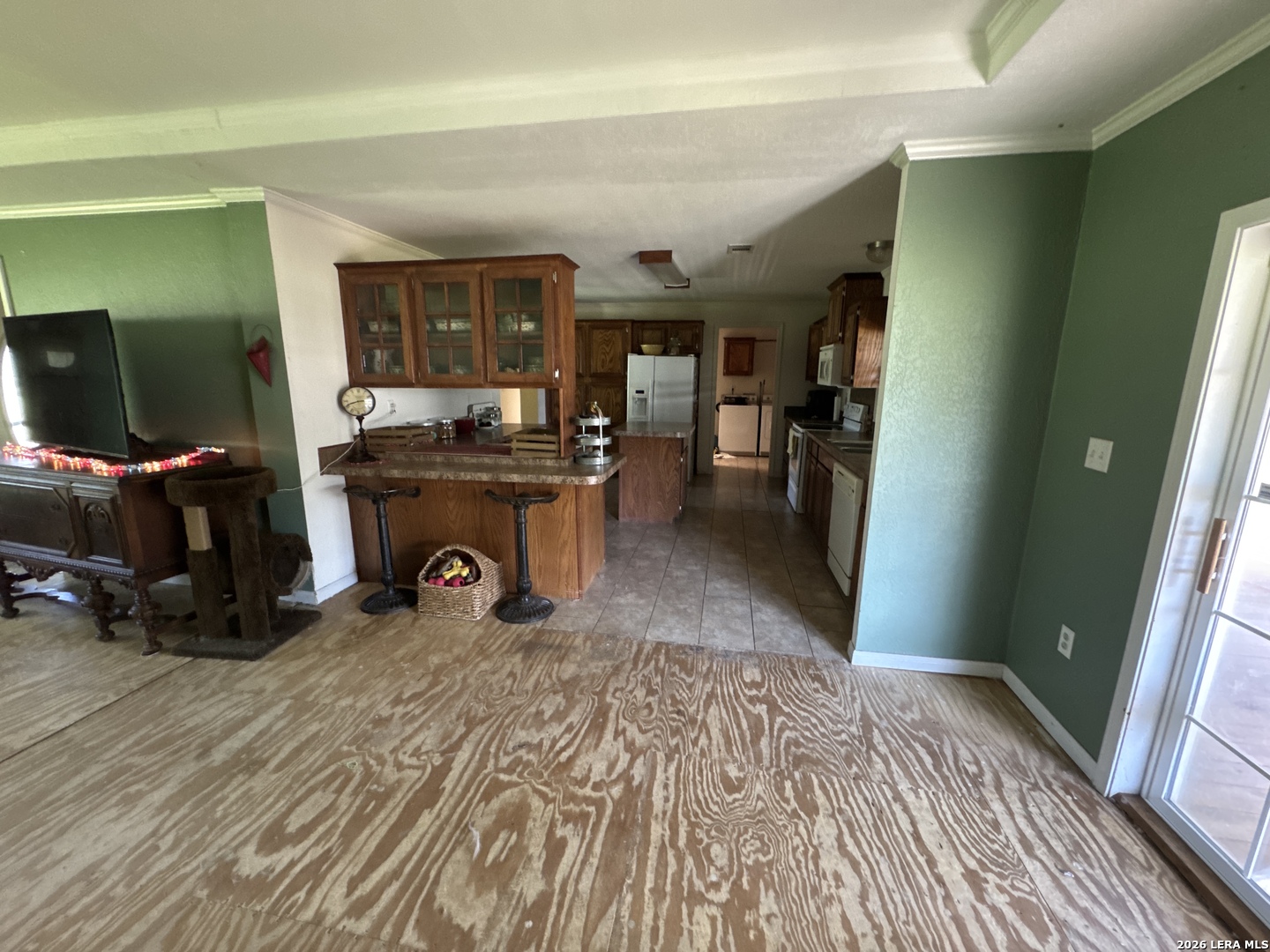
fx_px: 514
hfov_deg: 102.1
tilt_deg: -13.1
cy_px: 476
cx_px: 635
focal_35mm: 14
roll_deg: -1.0
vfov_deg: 85.7
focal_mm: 2.22
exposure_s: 1/60
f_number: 2.2
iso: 1000
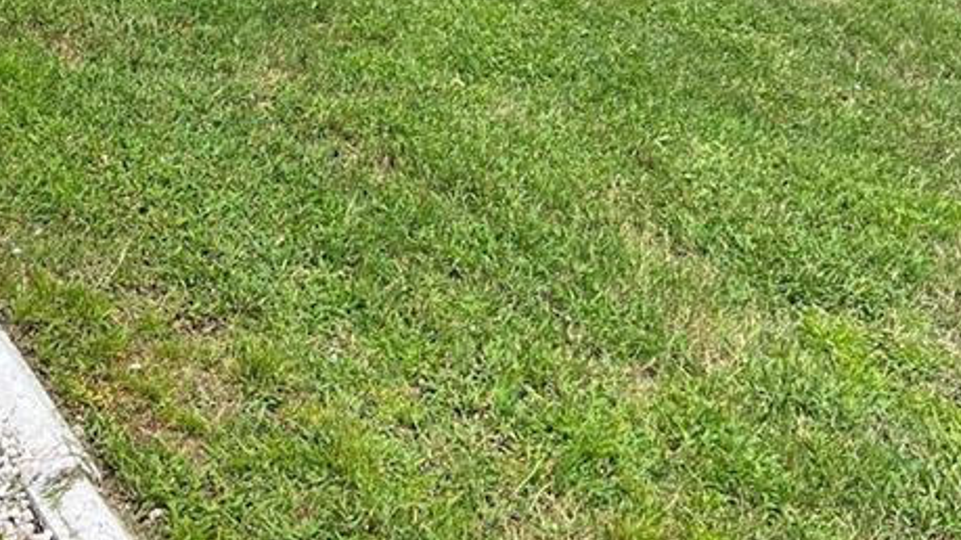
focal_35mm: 74
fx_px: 1885
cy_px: -61
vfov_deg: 15.8
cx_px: 155
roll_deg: -8.2
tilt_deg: -15.8
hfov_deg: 27.8
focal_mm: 5.7
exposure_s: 1/4444
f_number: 1.5
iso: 50
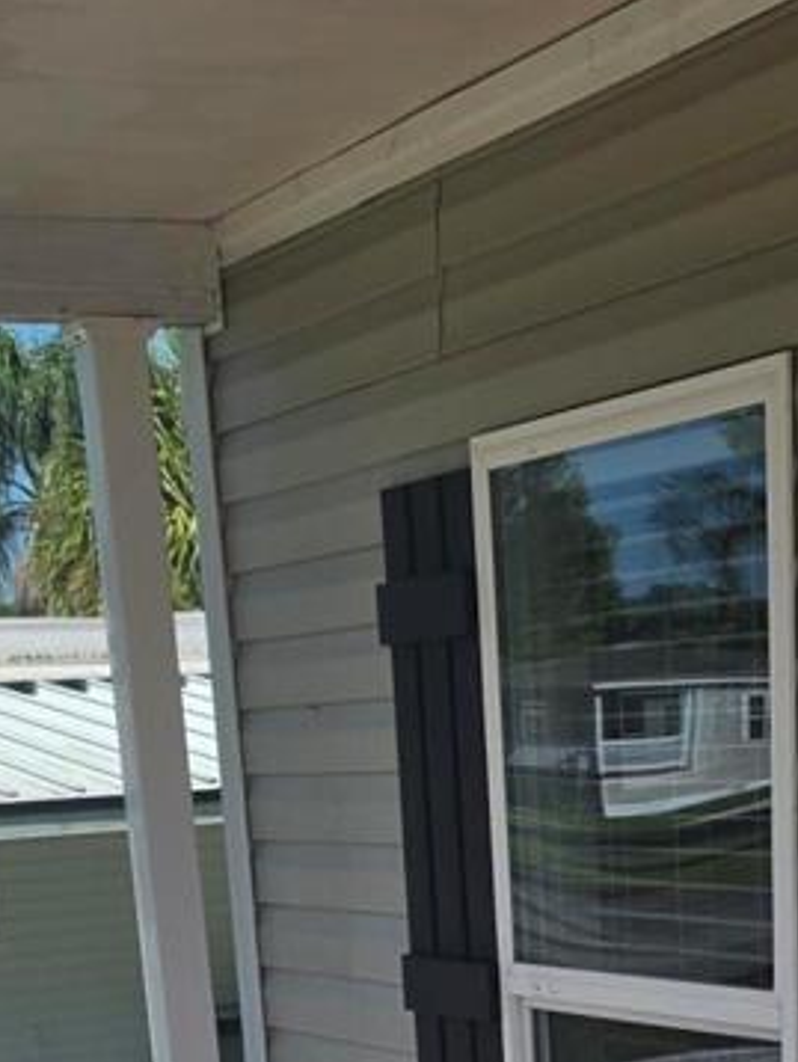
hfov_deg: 19.1
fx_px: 2364
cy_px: 1513
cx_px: 543
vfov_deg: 21.8
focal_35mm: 77
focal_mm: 6.25
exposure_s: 1/6806
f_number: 1.7
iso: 80
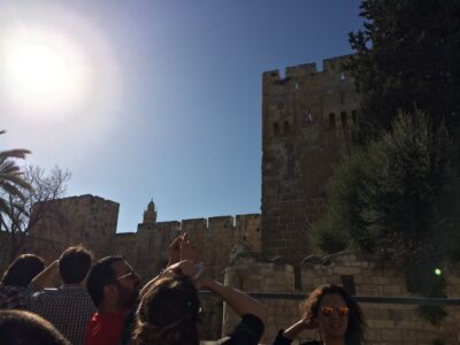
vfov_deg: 46.8
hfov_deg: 60.0
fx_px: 399
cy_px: 172
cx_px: 230
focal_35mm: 30
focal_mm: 4.12
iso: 32
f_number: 2.2
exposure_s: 1/5882
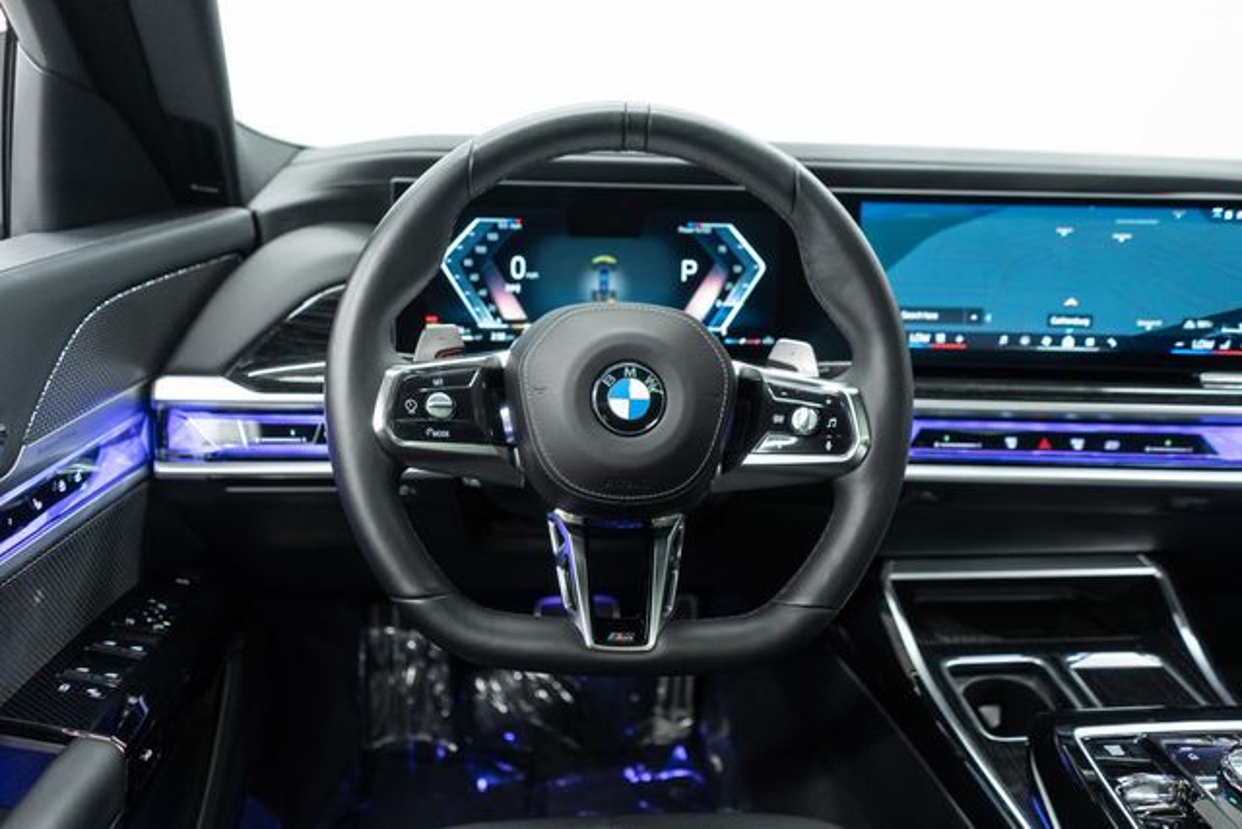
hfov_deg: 65.5
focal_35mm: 28
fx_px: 966
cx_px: 621
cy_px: 414
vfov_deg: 46.4
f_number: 3.2
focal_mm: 28
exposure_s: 1/50
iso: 1250
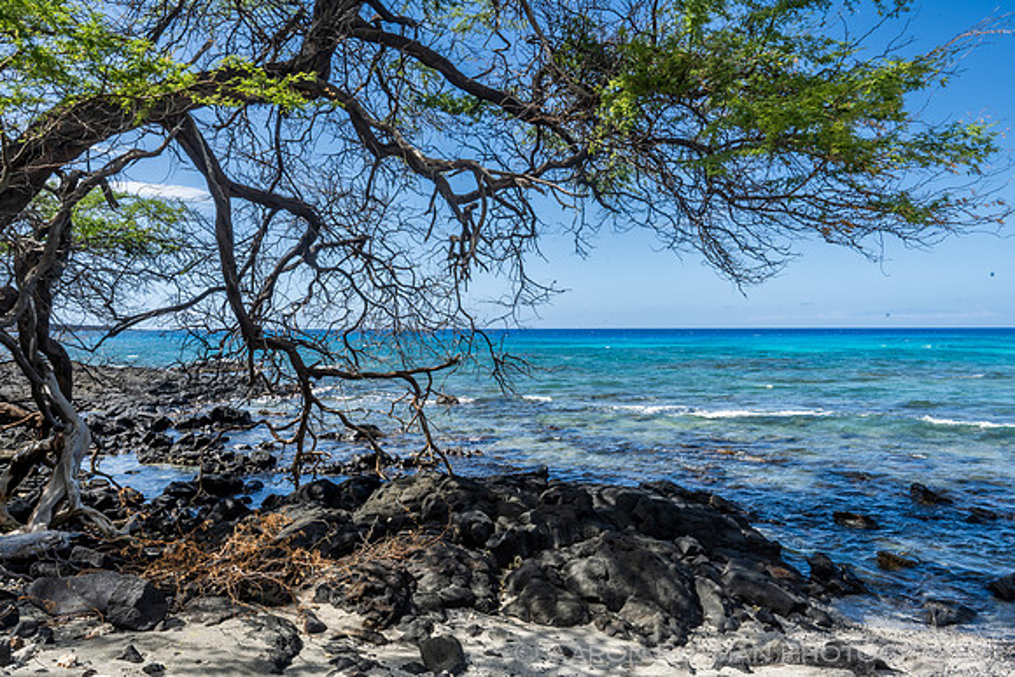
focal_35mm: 25
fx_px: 713
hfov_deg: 70.9
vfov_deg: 50.8
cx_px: 508
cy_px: 338
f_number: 18
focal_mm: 25
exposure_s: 1/80
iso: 125
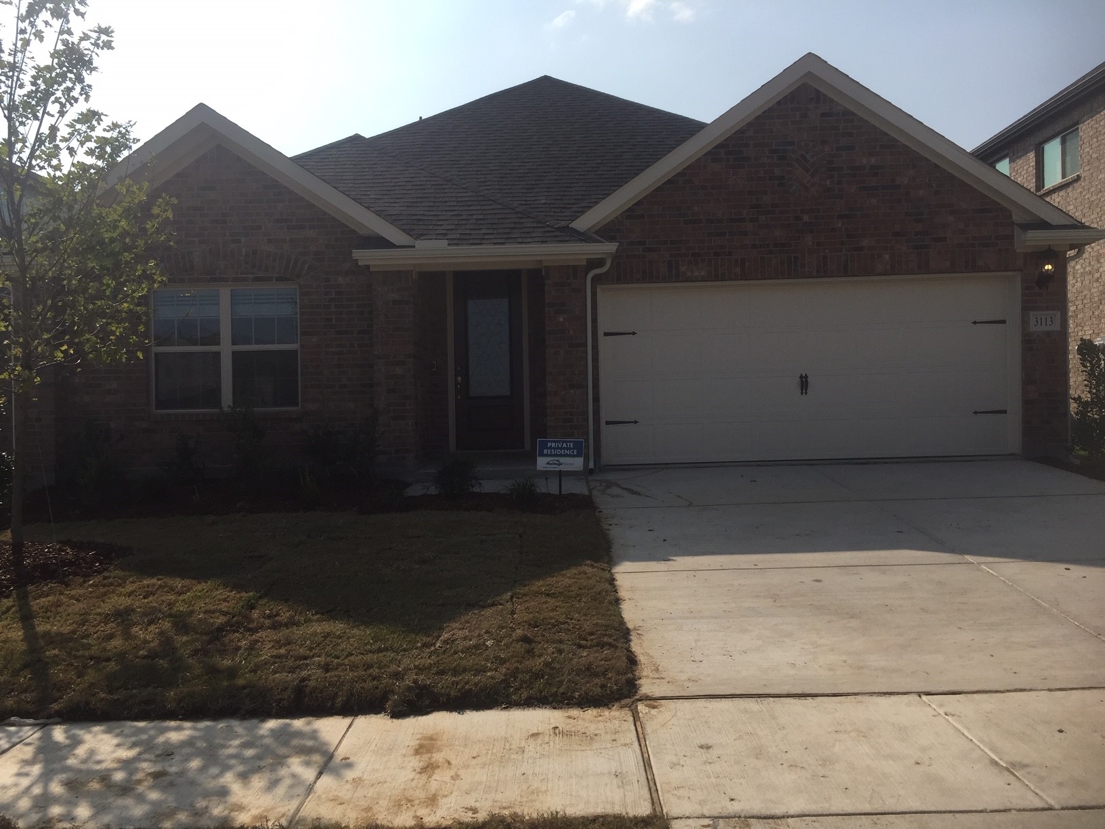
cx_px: 552
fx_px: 926
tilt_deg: -2.3
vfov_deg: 48.2
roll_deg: +0.6
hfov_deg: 61.7
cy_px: 414
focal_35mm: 29
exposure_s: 1/2825
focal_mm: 4.15
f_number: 2.2
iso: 32
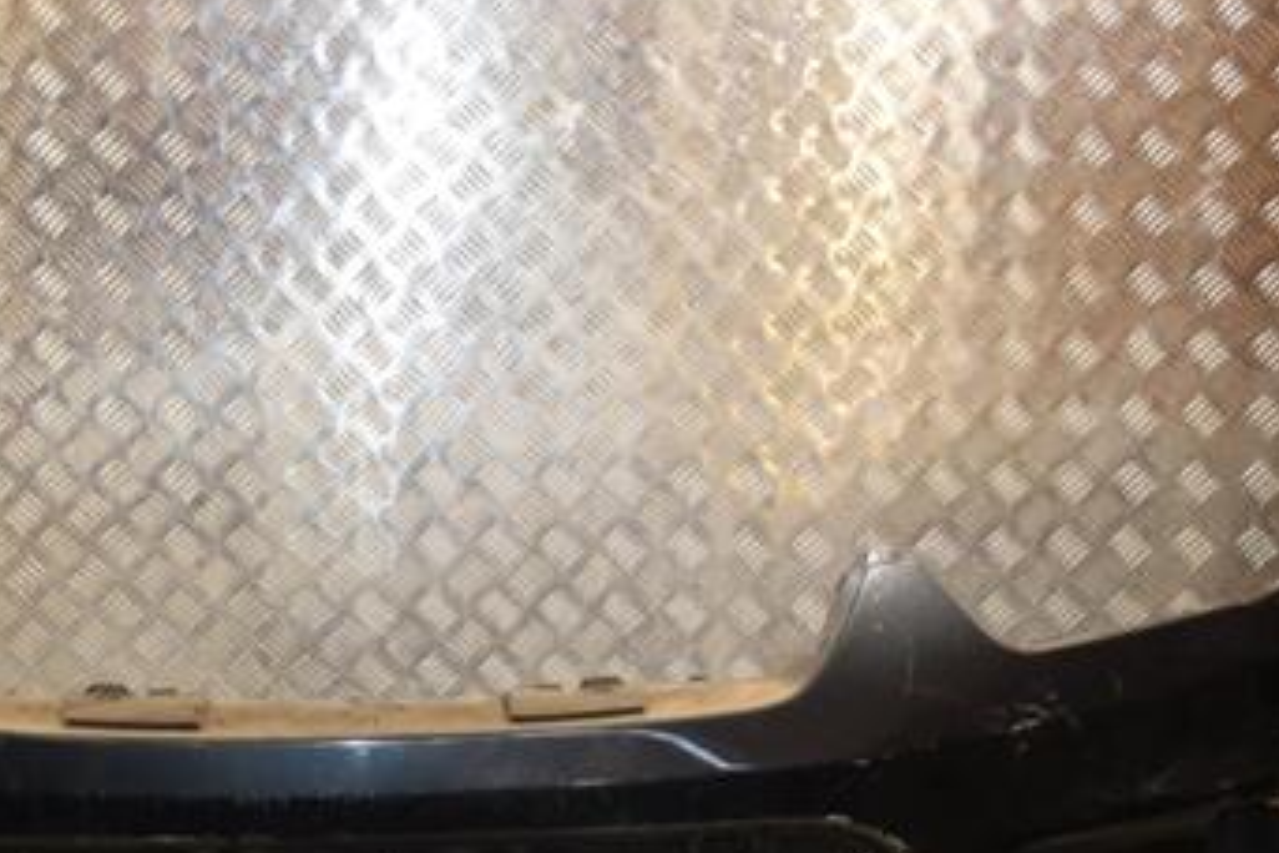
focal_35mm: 66
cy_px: 610
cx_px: 389
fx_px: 2340
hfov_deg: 30.3
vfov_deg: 20.5
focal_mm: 25
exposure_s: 1/200
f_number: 5
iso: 800
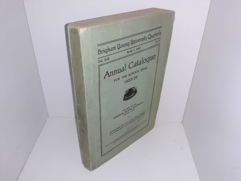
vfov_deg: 49.7
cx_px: 120
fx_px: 195
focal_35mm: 28
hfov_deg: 63.4
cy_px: 90
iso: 40
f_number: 1.7
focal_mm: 3.7
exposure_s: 1/177
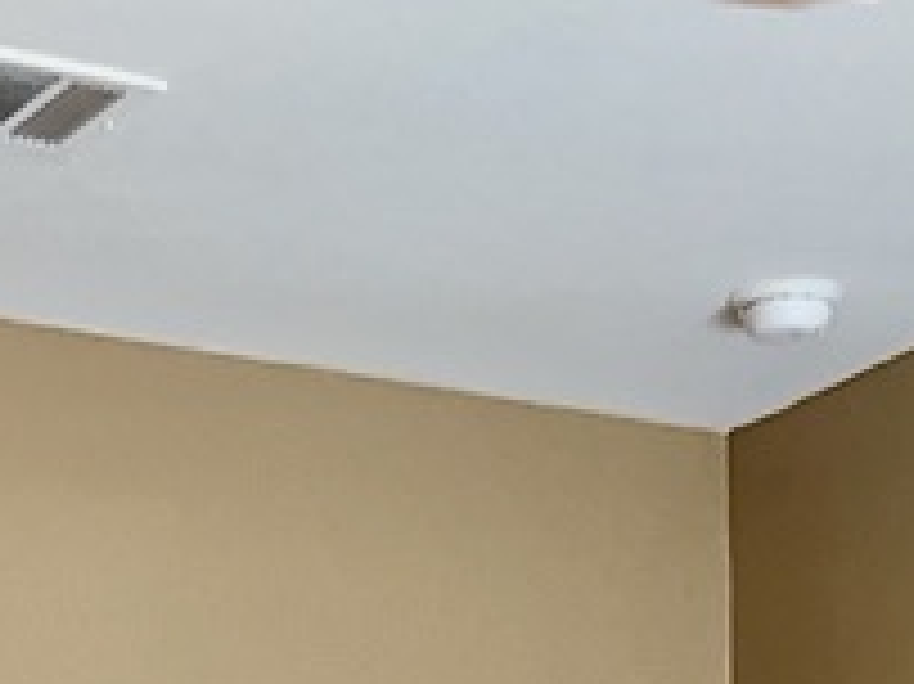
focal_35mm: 136
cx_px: 383
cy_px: 1431
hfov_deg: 14.5
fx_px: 3589
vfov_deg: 10.0
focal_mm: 3
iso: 40
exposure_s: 1/60
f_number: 1.8
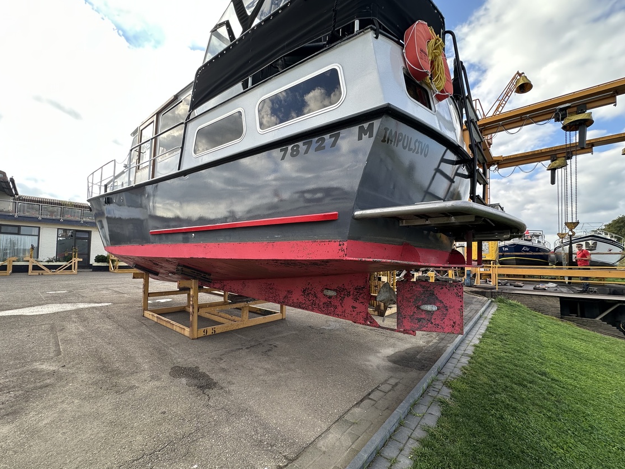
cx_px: 296
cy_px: 250
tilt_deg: +1.6
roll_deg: -1.4
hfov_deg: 98.1
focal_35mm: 15
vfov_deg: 81.6
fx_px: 271
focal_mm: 2.22
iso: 40
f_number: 2.2
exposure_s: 1/244
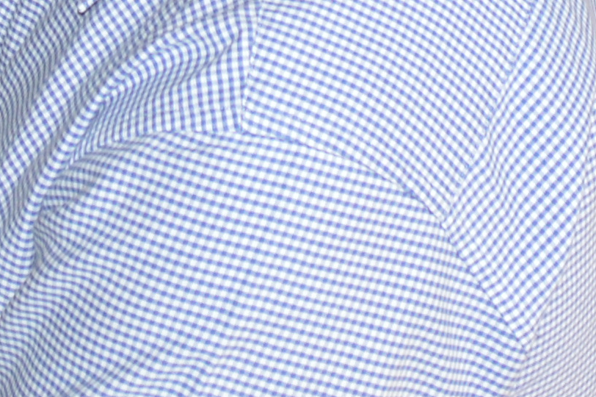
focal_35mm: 200
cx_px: -119
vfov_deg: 6.1
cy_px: -947
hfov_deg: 10.1
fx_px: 3308
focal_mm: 18
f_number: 5.6
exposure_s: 1/200
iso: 400
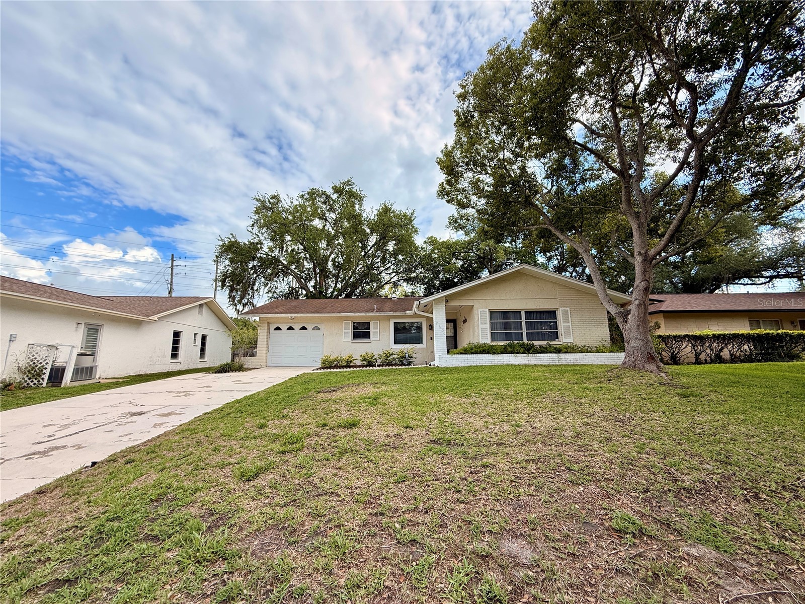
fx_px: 326
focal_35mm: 14
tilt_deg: +9.8
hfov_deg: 102.1
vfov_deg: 85.7
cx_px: 402
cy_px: 302
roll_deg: +0.5
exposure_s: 1/914
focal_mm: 2.22
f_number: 2.2
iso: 50
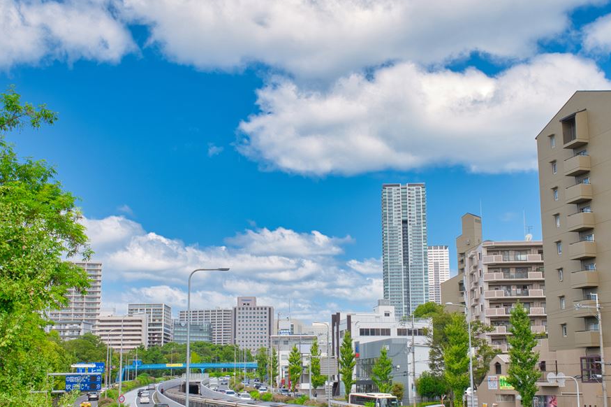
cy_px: 234
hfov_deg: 41.1
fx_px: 814
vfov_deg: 28.0
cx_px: 328
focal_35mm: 48
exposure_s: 1/80
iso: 200
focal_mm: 35
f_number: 16
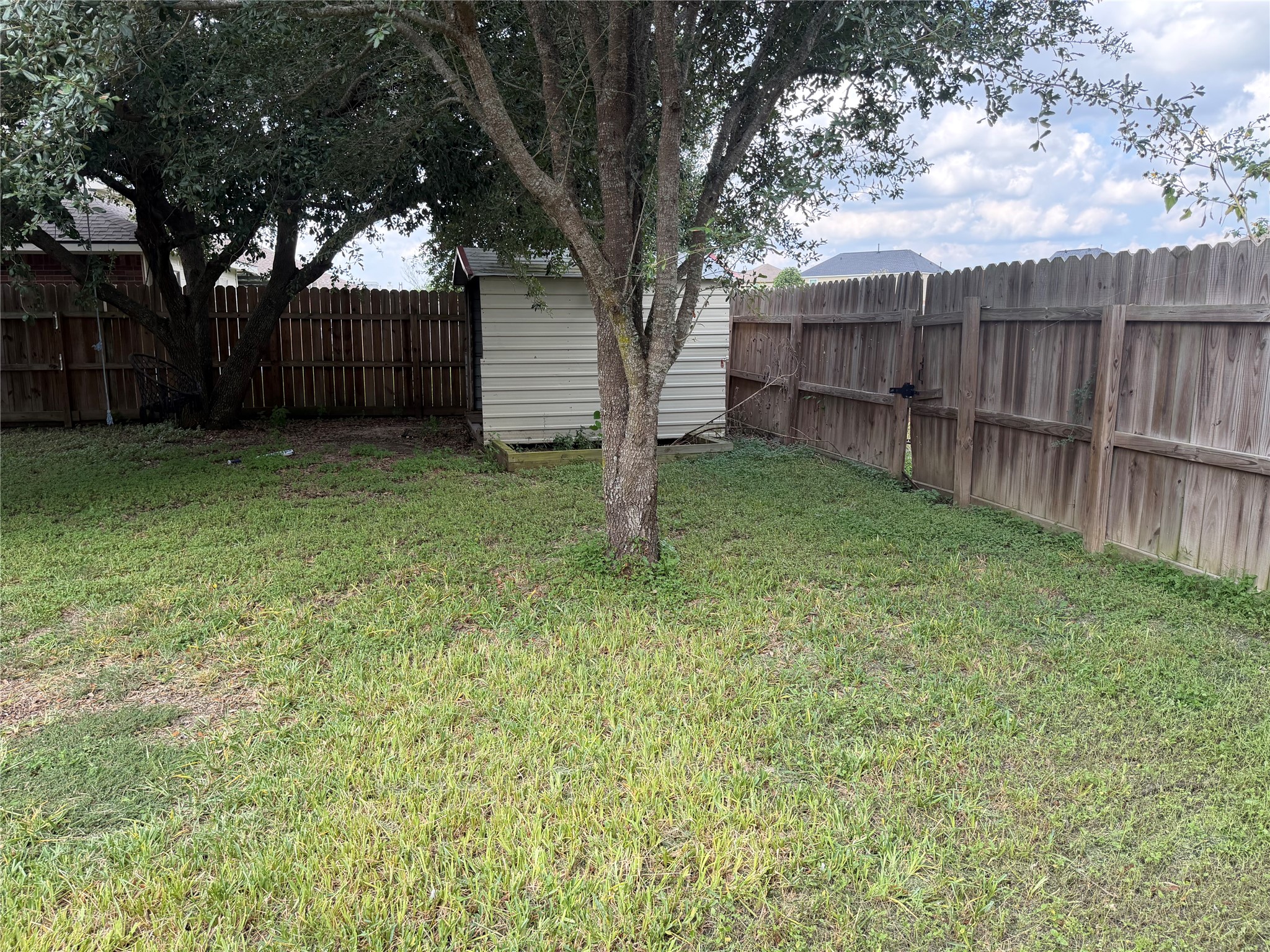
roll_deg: -0.4
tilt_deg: -10.5
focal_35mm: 24
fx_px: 881
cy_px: 476
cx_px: 635
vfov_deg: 56.8
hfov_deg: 71.6
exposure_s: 1/750
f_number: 1.78
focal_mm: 6.76
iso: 100
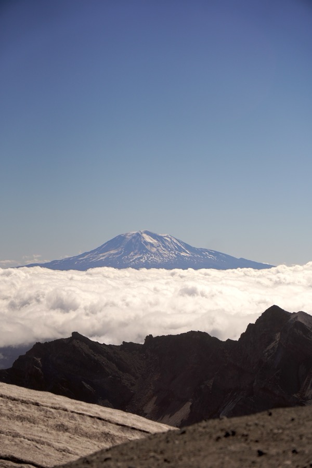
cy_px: 234
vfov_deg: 23.0
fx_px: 1150
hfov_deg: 15.4
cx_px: 156
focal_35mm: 88
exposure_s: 1/4000
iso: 100
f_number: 4
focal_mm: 59
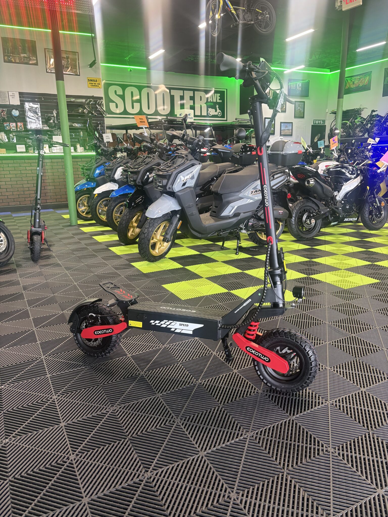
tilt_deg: -13.8
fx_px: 389
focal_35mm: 26
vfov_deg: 67.3
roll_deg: +1.1
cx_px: 194
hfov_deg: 53.1
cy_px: 258
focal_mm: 5.96
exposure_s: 1/60
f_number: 1.6
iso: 160
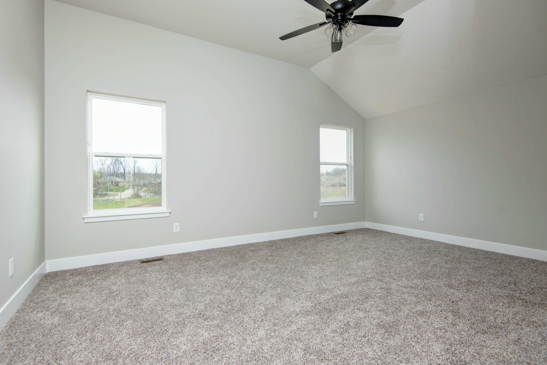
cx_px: 274
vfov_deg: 73.8
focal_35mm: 16
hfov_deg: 96.7
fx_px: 243
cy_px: 182
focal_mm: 16
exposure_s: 1/160
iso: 200
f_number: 6.3
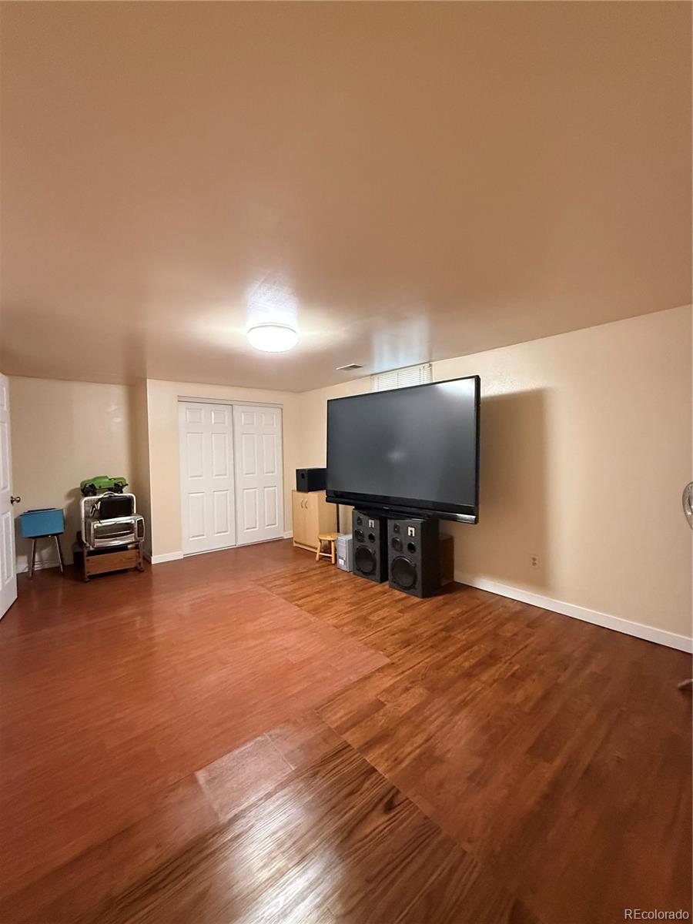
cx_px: 346
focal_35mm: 14
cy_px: 462
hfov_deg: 85.7
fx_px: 374
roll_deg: +0.6
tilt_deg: -0.9
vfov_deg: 102.1
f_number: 2.2
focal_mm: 2.22
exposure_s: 1/60
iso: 800
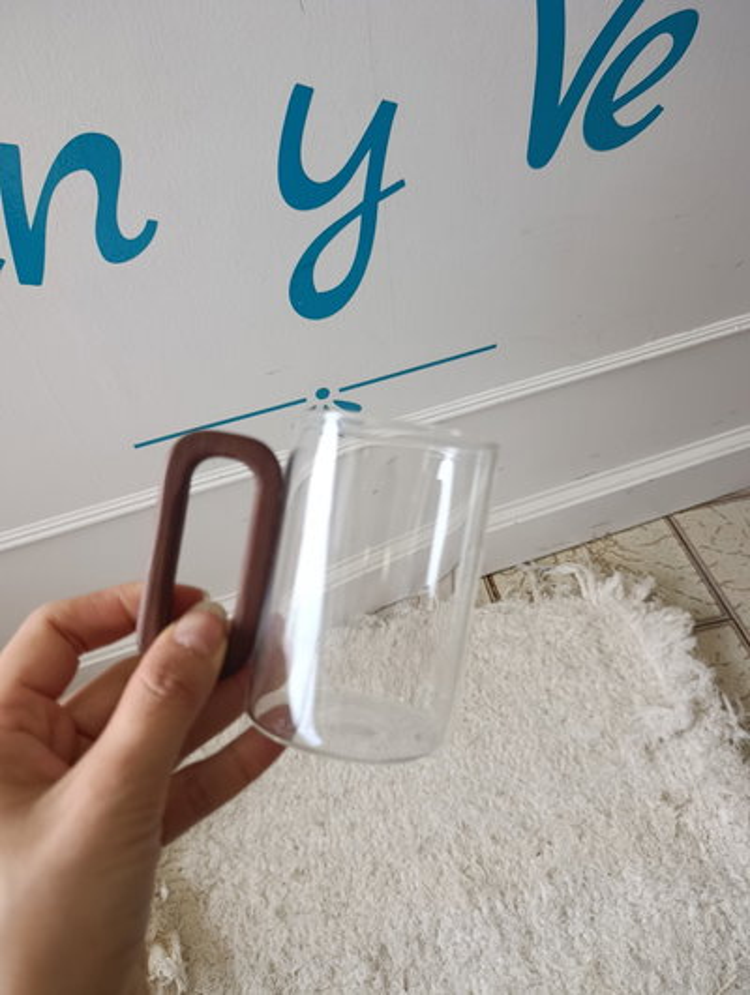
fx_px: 663
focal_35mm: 23
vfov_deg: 73.8
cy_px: 498
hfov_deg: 59.0
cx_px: 375
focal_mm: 6.11
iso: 181
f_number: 1.65
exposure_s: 1/100
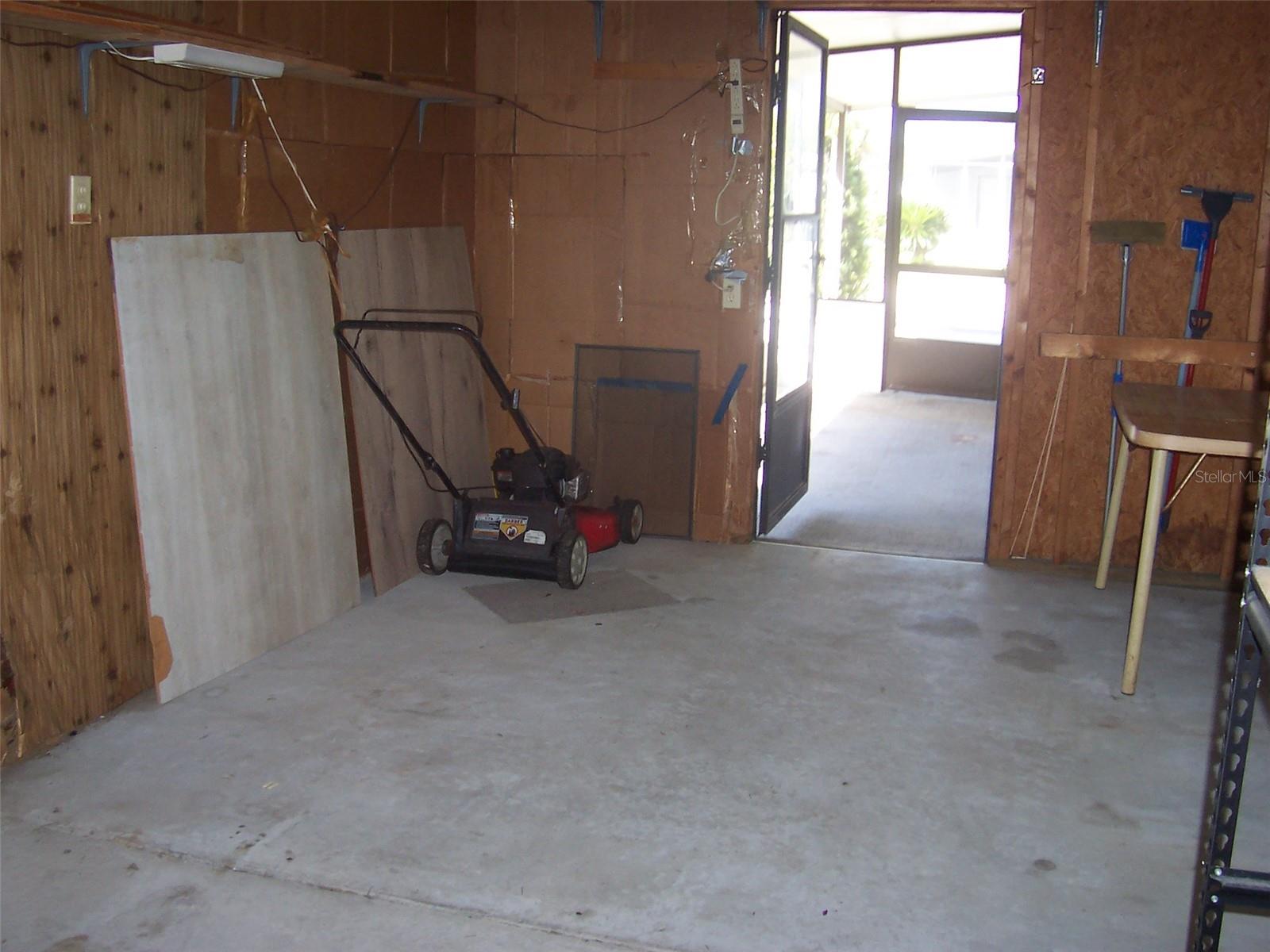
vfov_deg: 38.7
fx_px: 1357
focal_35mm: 37
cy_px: 476
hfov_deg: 50.1
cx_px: 635
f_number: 2.8
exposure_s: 1/60
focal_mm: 5.6
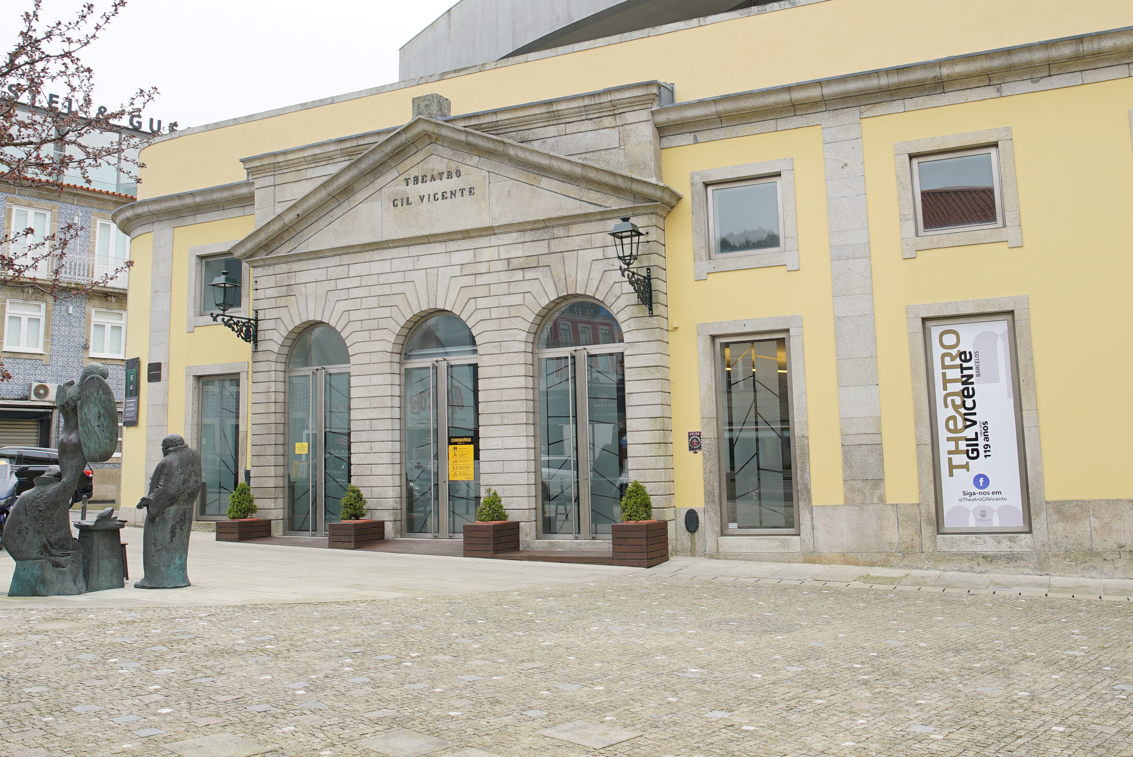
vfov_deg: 42.3
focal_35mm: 31
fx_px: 976
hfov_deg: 60.2
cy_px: 324
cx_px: 612
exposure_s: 1/160
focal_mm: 24
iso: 100
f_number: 5.6
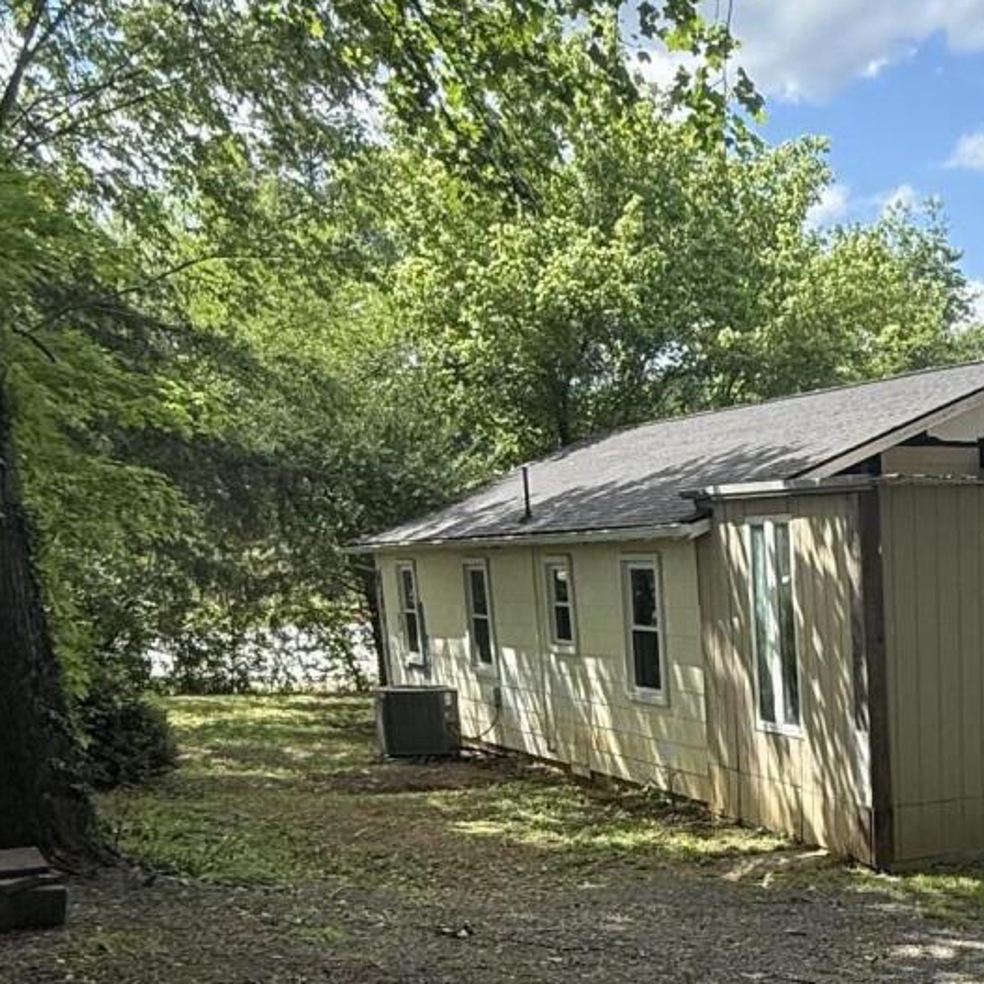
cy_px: 949
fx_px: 1512
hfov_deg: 32.8
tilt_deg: -13.6
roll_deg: +0.6
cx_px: 1006
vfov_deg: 33.5
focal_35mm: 47
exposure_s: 1/625
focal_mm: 2.22
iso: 64
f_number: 2.2
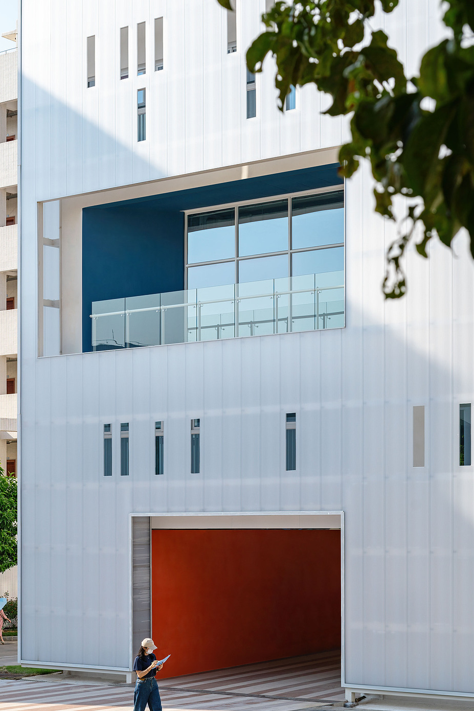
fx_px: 1363
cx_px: 250
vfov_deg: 29.2
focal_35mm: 69
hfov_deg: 19.7
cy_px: 316
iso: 100
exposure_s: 1/500
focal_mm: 50
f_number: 8
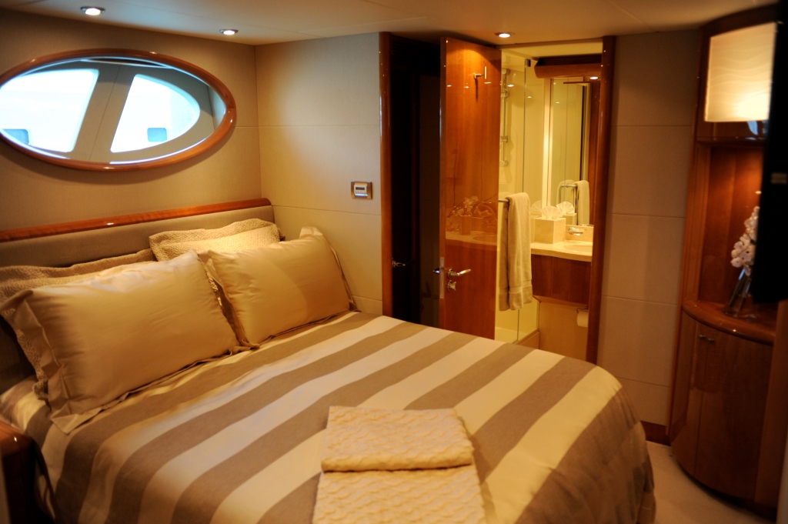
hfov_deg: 65.5
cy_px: 262
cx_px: 394
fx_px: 612
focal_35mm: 28
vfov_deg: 46.3
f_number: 2.8
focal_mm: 28
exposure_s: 1/50
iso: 1000
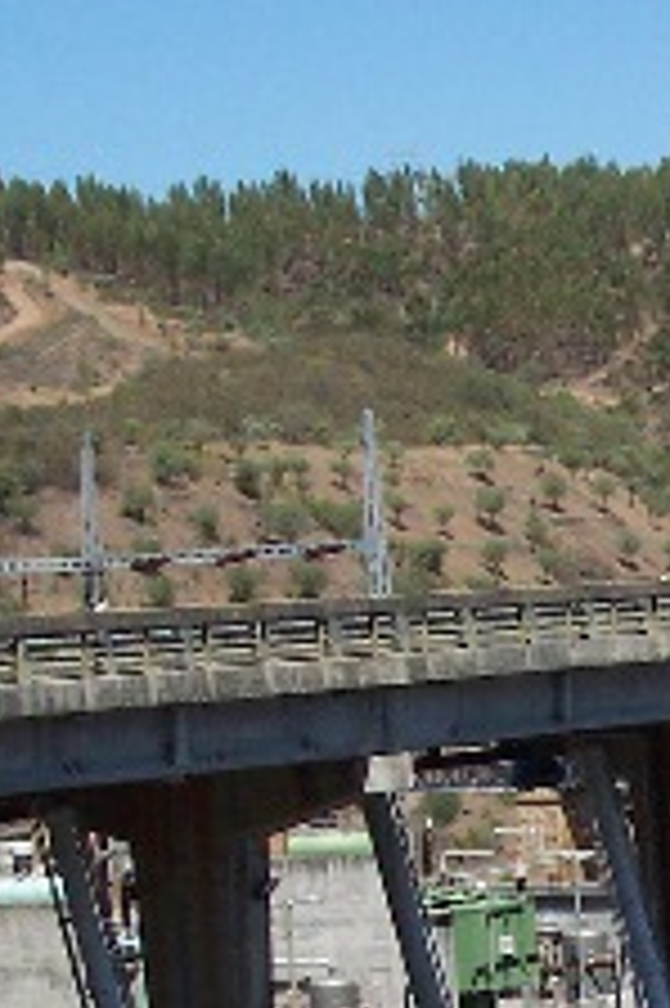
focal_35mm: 141
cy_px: 918
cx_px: 949
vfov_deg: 14.4
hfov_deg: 9.5
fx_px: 3942
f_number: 4.8
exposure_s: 1/700
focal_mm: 8
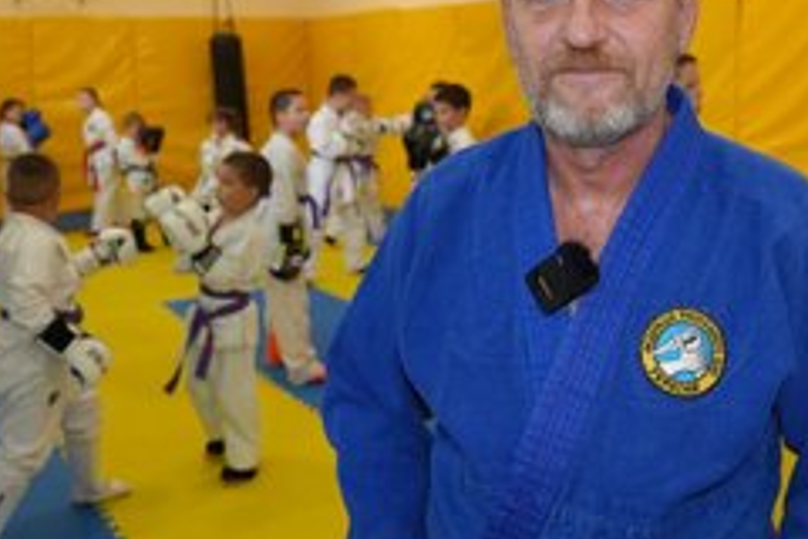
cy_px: 211
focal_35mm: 40
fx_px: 898
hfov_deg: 48.3
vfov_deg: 33.3
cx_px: 465
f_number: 4
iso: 3200
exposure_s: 1/160
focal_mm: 24
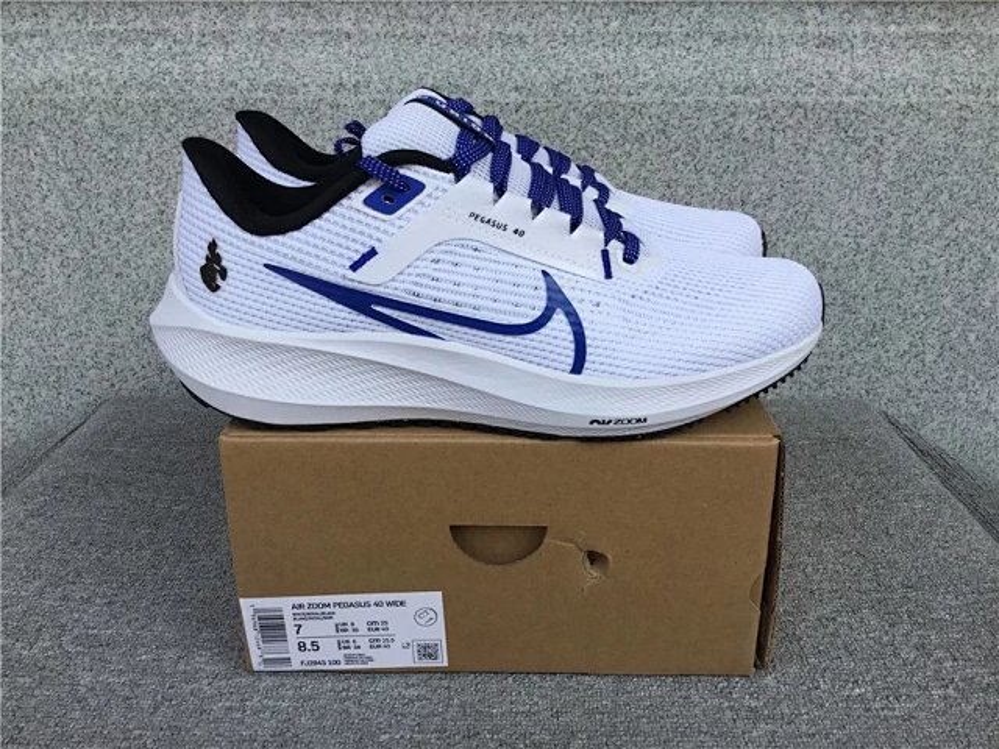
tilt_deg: -20.8
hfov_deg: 58.4
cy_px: 374
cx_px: 500
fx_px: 895
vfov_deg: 45.4
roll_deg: +0.5
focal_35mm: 31
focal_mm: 3.3
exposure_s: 1/741
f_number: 2.4
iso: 25
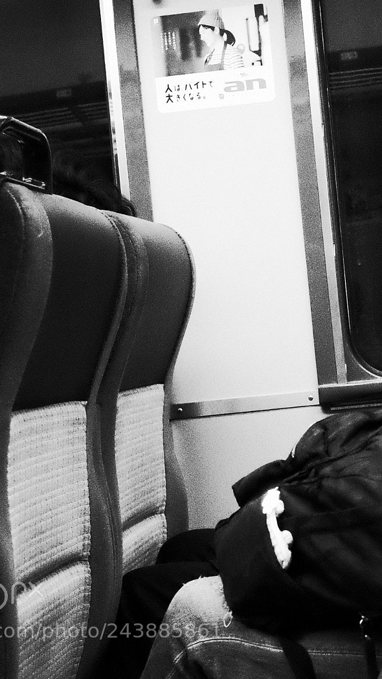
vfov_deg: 28.2
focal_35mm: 75
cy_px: 337
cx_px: 401
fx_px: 1351
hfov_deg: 15.7
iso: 6400
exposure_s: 1/200
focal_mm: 18.3
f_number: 2.8
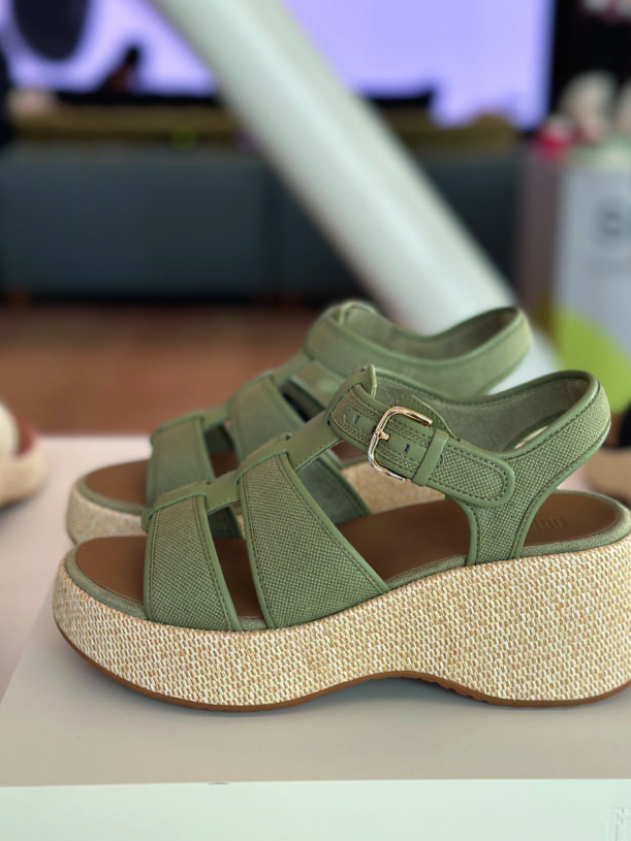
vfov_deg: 36.2
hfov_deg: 27.5
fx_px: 1288
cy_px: 413
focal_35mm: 53
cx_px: 346
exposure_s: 1/160
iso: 125
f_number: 1.78
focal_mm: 6.86
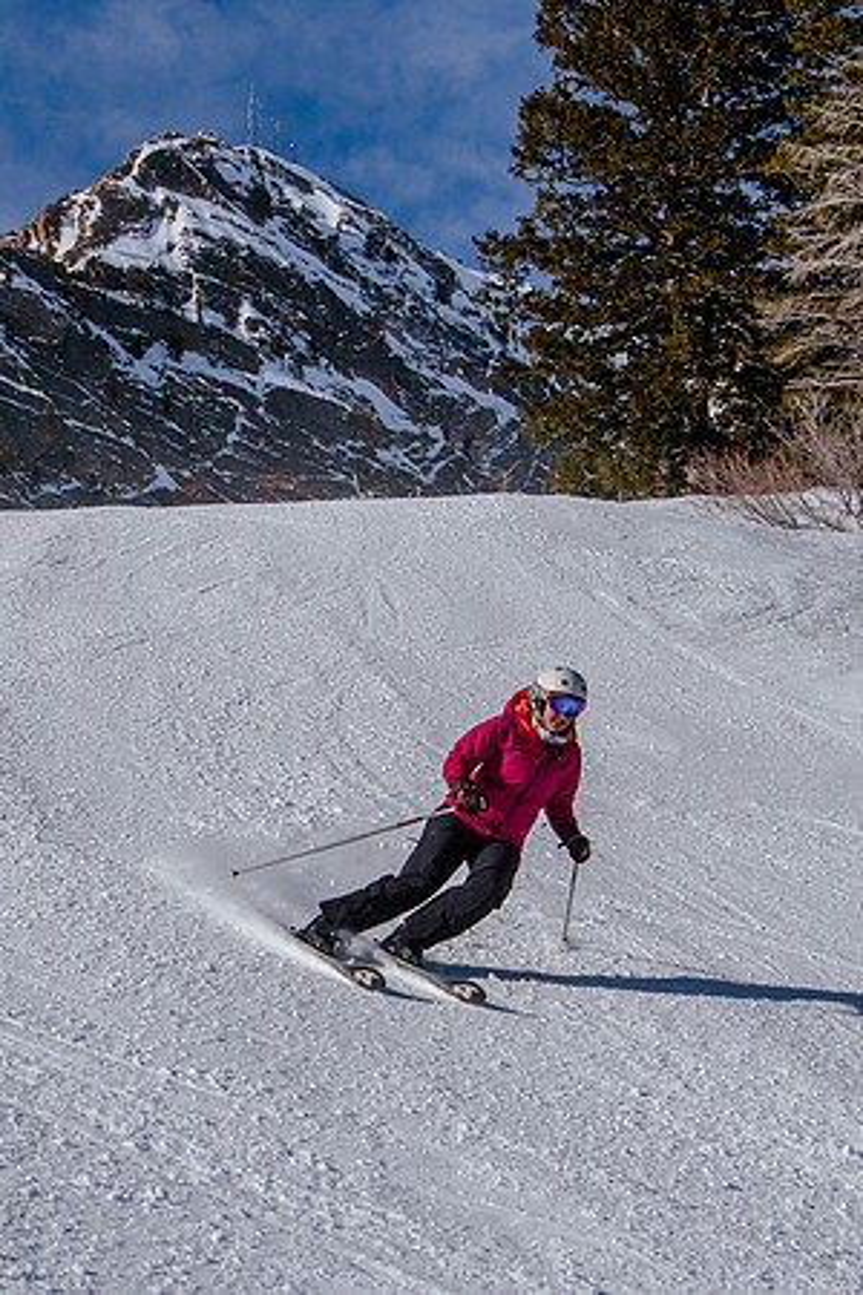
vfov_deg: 19.5
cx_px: 166
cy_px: 727
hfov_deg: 13.0
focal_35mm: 105
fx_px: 3771
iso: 200
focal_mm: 38
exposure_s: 1/3200
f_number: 5.6
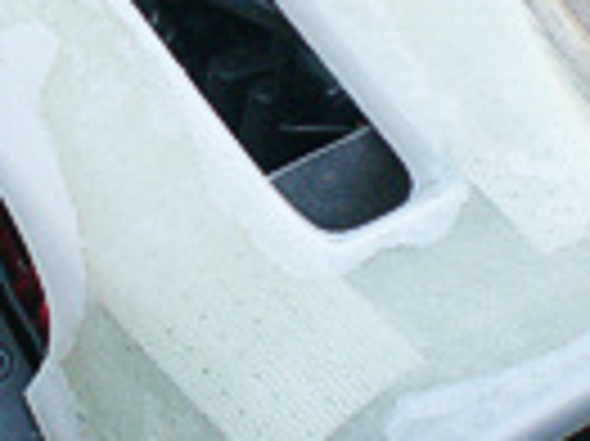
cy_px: 47
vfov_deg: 10.2
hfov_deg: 13.6
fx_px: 2469
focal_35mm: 145
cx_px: 167
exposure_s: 1/125
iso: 50
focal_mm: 6.3
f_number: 3.1
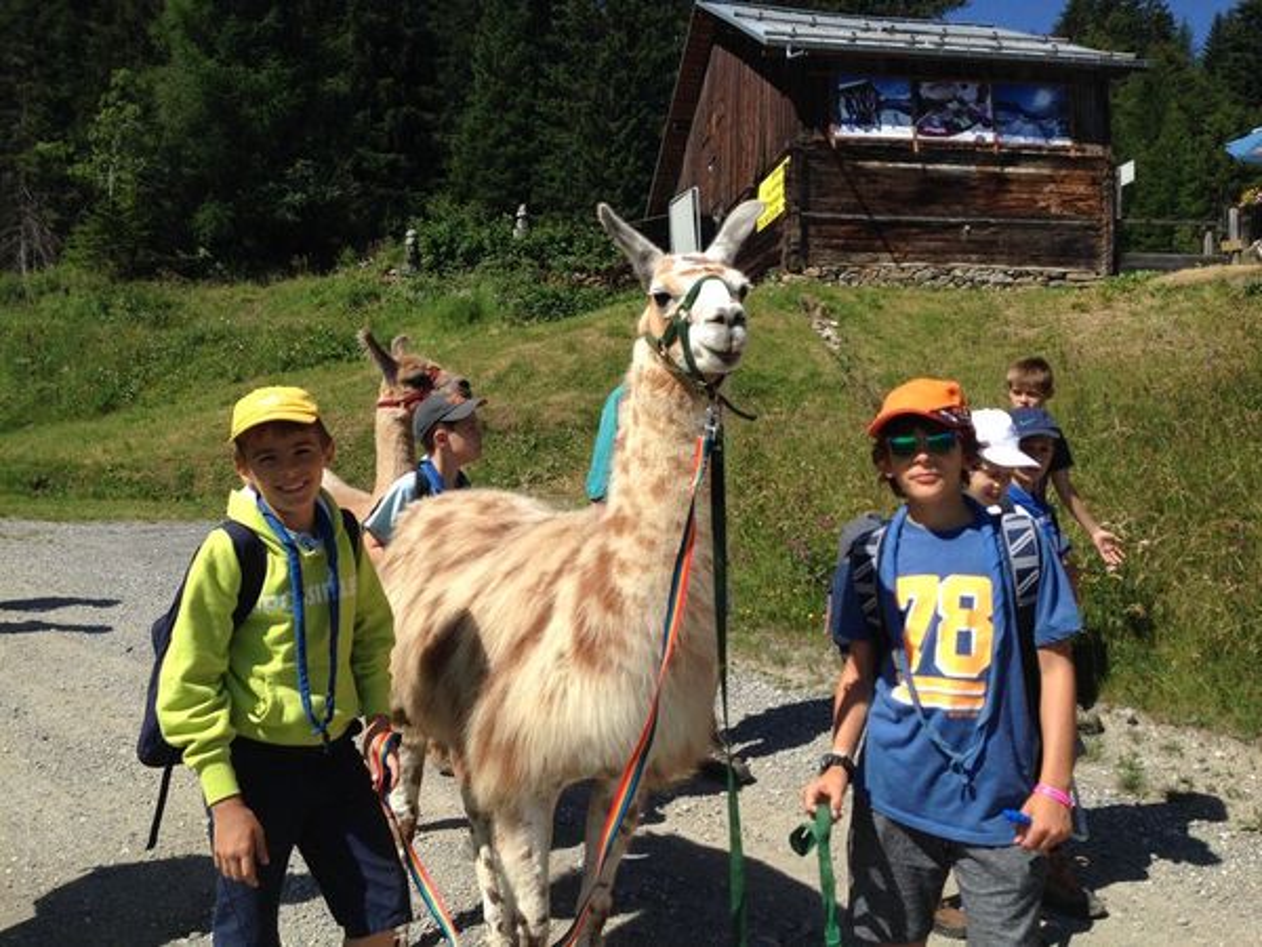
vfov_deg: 42.9
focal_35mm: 33
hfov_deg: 55.4
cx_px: 631
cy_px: 474
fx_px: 1203
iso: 50
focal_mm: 4.12
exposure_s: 1/2008
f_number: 2.4
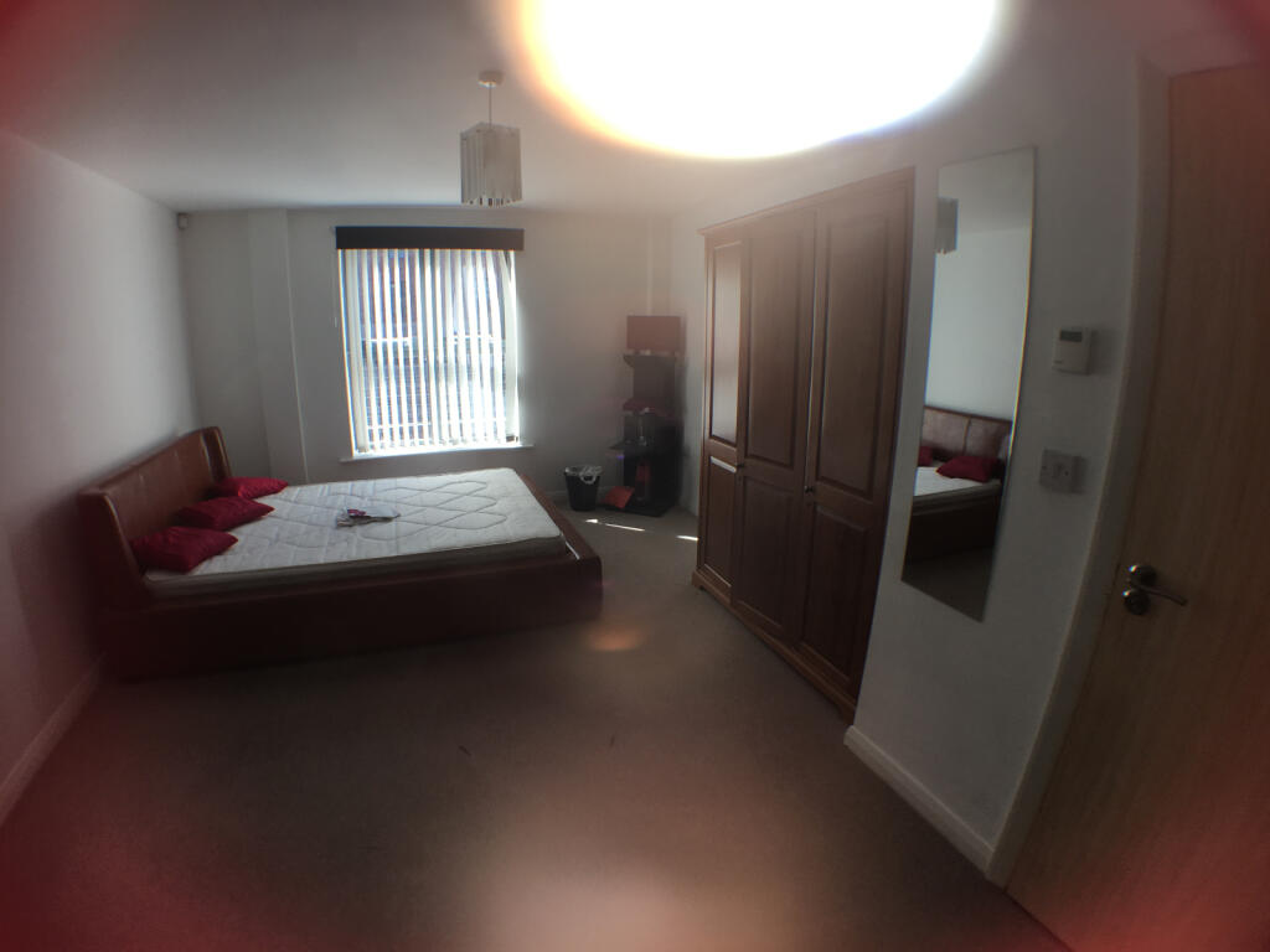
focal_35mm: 29
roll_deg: -0.5
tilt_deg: -14.8
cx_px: 635
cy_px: 476
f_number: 2.2
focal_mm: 4.15
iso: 25
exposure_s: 1/170
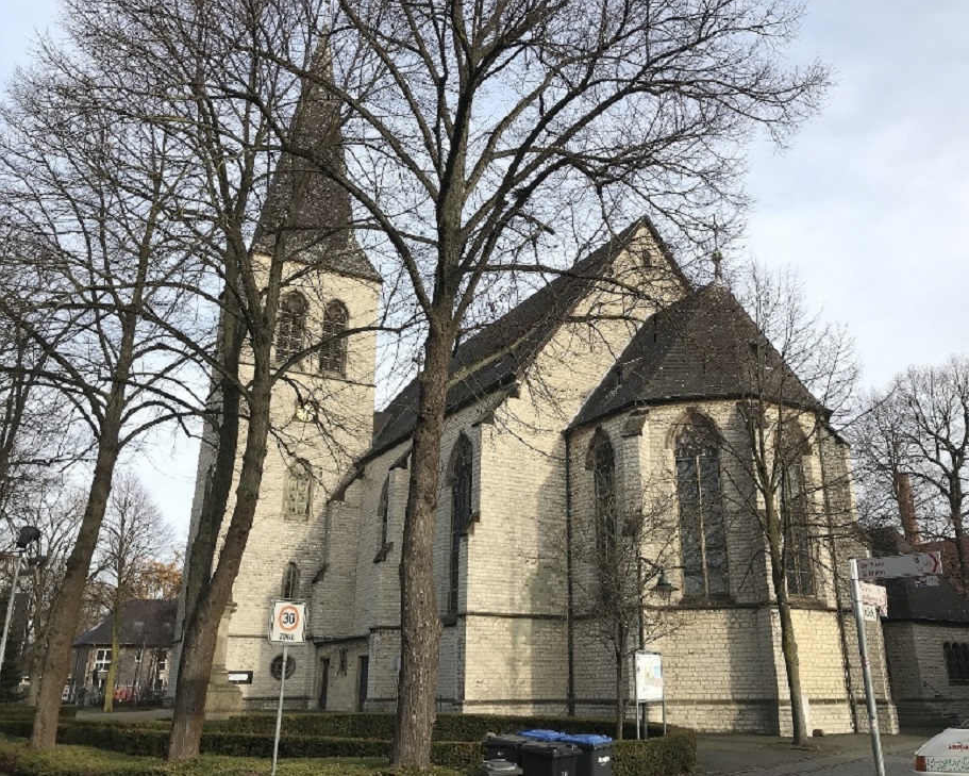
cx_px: 531
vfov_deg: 48.5
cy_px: 379
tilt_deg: +20.8
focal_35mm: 30
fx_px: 860
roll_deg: -0.2
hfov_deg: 58.7
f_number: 1.8
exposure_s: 1/1053
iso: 20
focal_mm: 3.99
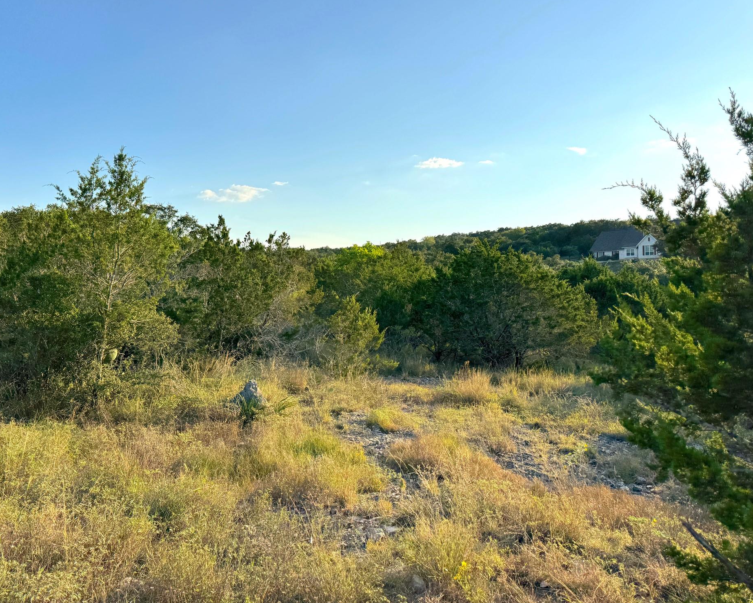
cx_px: 342
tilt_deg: -1.4
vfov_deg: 54.9
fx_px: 579
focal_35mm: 26
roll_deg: -1.0
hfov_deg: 65.9
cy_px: 292
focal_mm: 6.76
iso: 80
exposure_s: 1/4310
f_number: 1.78
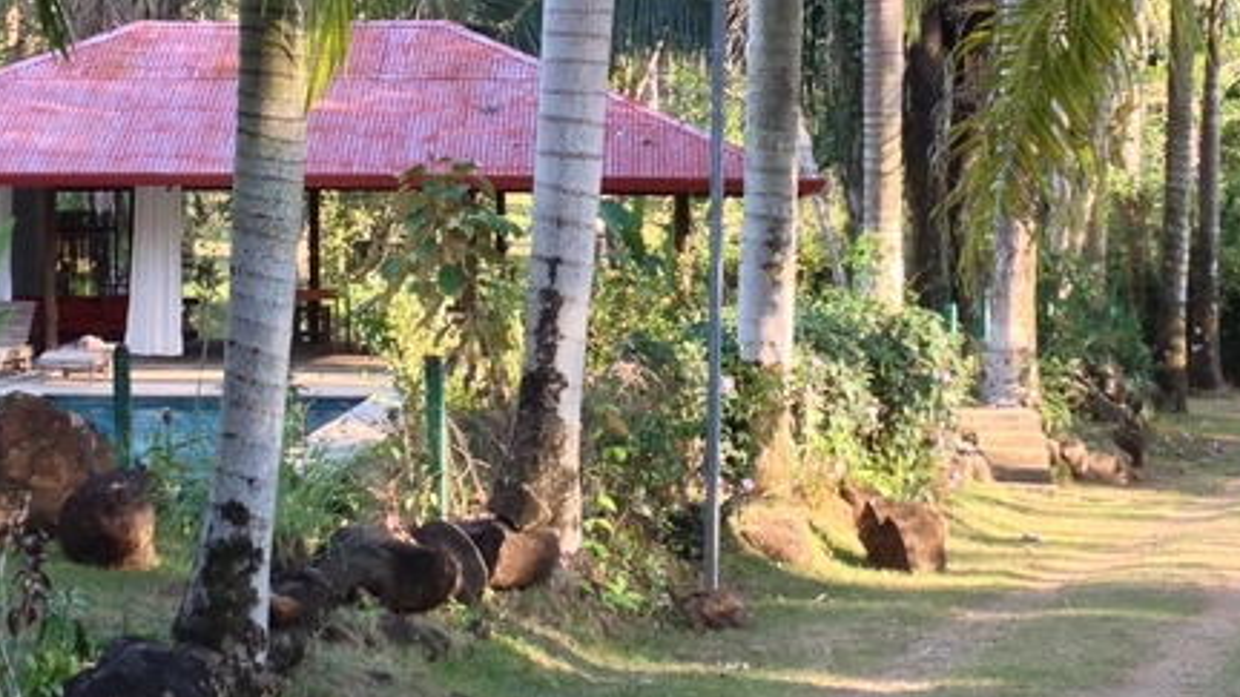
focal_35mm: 106
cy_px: 163
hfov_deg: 20.2
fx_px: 3485
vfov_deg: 11.4
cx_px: 560
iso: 64
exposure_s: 1/120
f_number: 2.4
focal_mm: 4.28
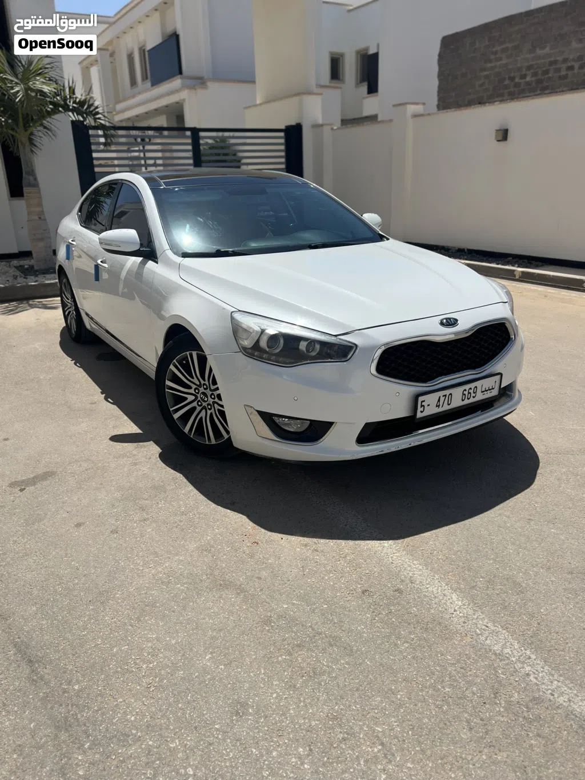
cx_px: 292
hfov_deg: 53.1
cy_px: 390
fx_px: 586
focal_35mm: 26
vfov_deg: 67.3
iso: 50
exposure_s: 1/8696
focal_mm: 5.7
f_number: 1.5
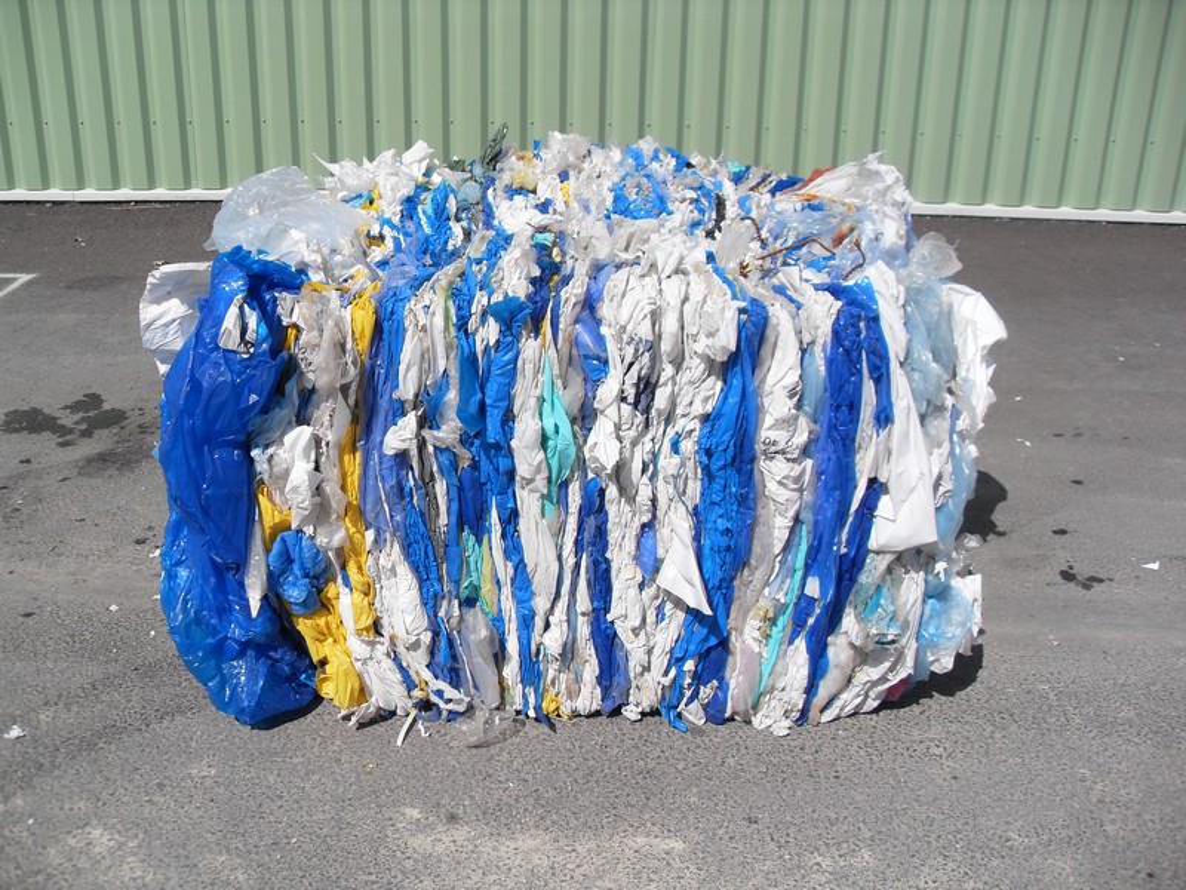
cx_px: 593
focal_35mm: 35
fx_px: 1199
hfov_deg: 52.6
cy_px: 445
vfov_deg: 40.7
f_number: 7
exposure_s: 1/350
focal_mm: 6.3
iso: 80
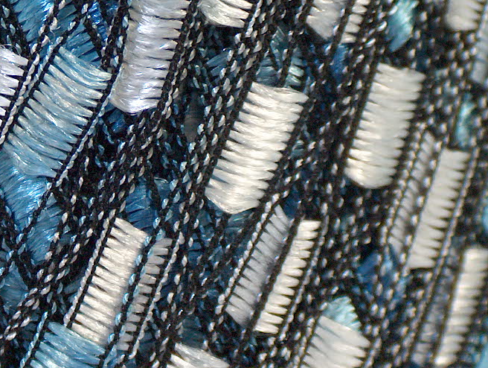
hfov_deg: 8.6
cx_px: 30
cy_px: 40
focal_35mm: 229
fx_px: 3233
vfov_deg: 6.5
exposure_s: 1/18.3
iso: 200
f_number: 3
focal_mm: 23.76
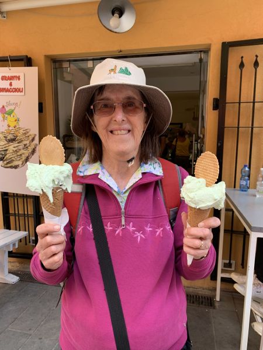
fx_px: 263
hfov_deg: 53.1
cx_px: 132
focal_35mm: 26
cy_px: 175
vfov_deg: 67.3
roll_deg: -0.8
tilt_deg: -6.2
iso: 50
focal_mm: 4.25
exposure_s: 1/121
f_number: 1.8
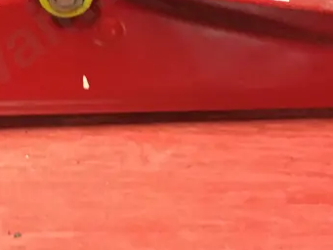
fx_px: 837
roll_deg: +3.0
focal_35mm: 87
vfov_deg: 16.6
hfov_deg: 22.3
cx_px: 91
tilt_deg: -32.5
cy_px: -4
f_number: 2.2
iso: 160
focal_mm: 4.15
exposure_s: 1/8
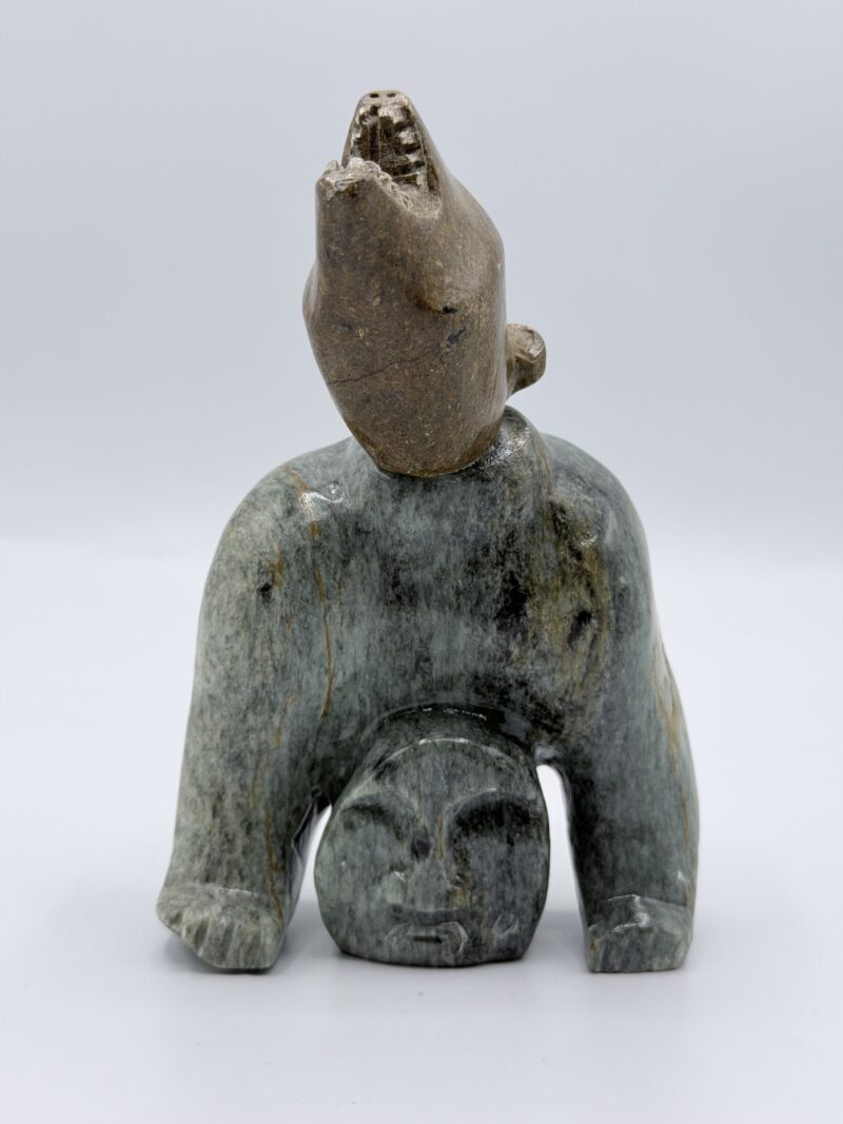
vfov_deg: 39.7
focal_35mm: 48
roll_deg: +0.0
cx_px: 422
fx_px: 1559
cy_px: 562
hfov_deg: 30.3
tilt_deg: -8.6
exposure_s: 1/1222
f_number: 1.78
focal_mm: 6.76
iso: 64
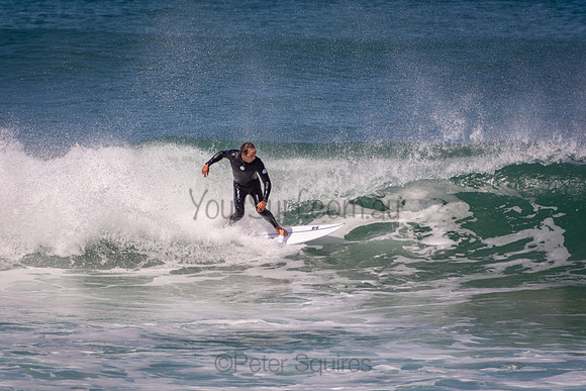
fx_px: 9768
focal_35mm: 600
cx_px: 293
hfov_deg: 3.4
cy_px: 196
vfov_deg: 2.3
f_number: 5.6
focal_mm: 400
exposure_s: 1/1250
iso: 140
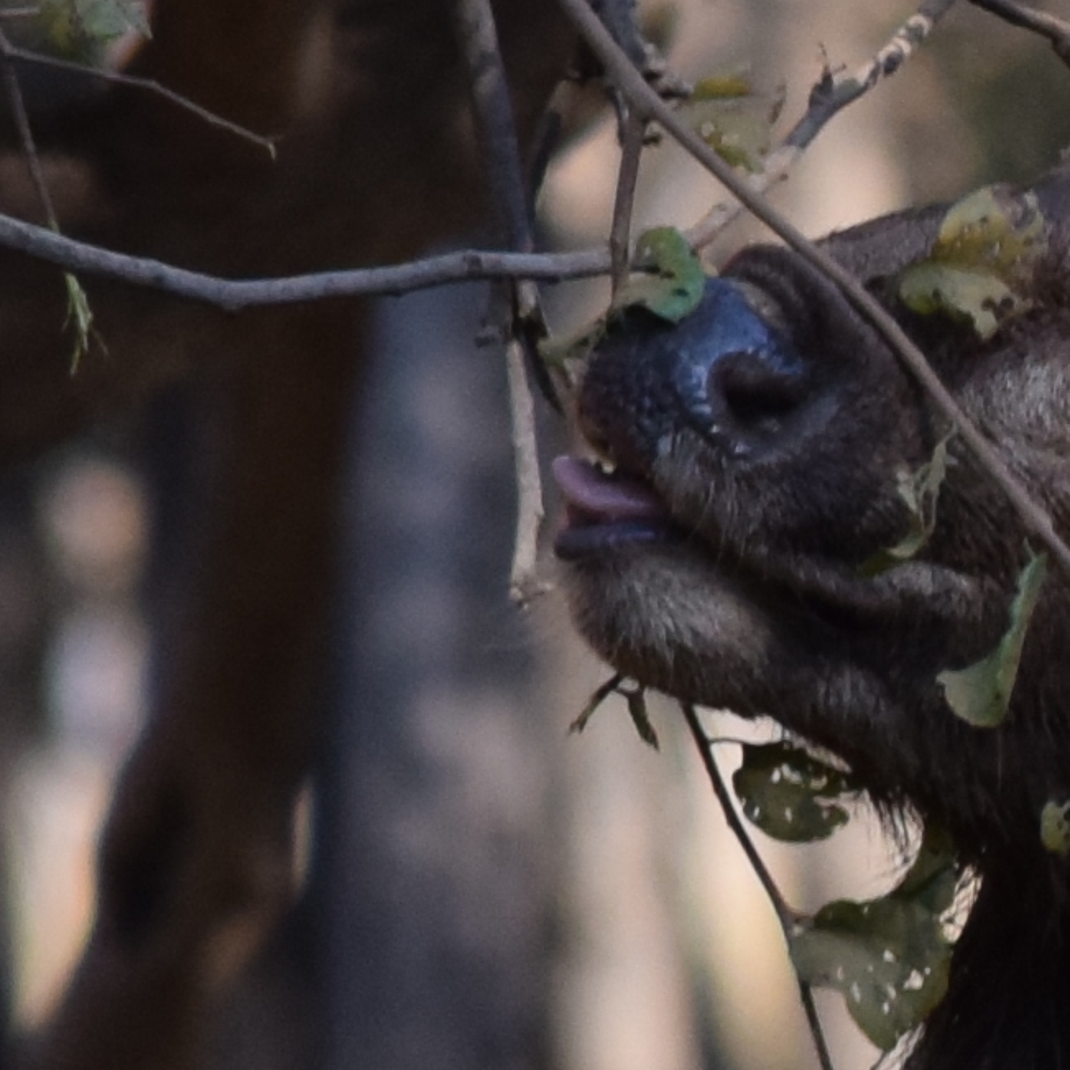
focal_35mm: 2350
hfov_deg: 0.7
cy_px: 965
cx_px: 2502
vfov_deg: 0.7
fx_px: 82183
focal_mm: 200
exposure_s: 1/1000
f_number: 5.6
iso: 800
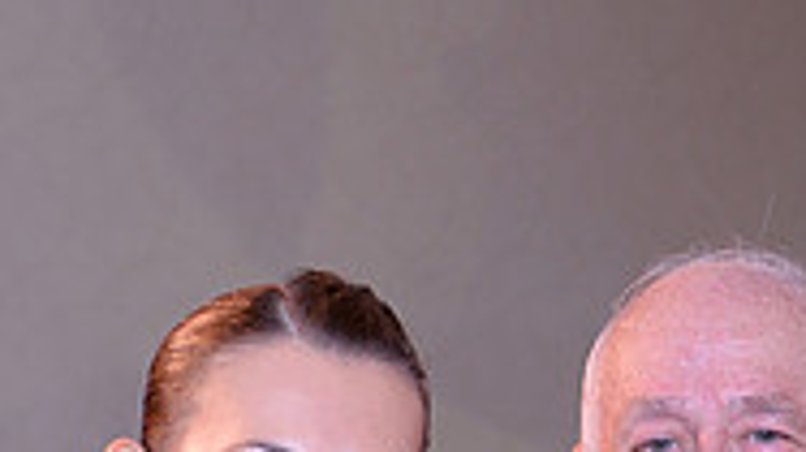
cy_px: 960
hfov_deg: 15.0
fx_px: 3055
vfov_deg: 8.0
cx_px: 588
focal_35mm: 143
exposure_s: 1/250
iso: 1250
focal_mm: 44
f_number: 4.5
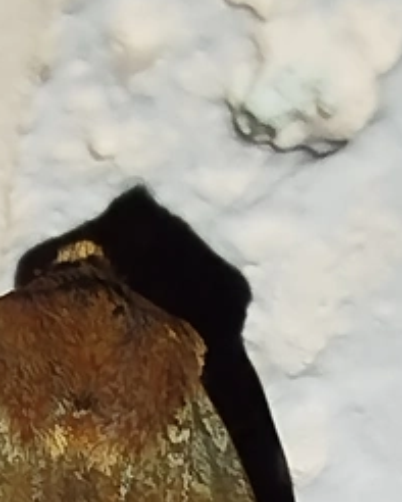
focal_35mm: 254
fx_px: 3775
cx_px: 53
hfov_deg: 6.1
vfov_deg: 7.5
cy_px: 641
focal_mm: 5.31
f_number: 1.7
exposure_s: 1/50
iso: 100
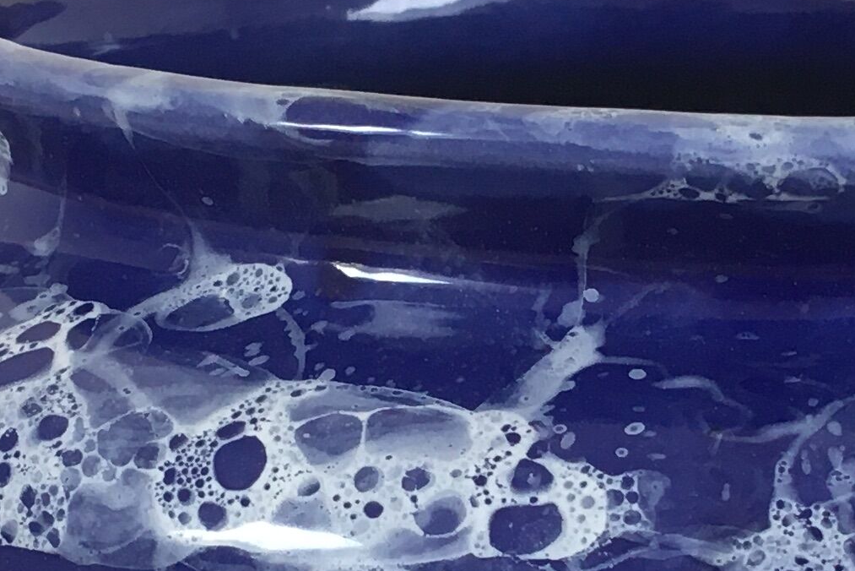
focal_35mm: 120
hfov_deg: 17.0
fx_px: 2851
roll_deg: +0.3
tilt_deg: -13.6
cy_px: 481
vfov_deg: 11.4
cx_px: 648
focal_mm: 4.15
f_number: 2.2
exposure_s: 1/33
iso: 32
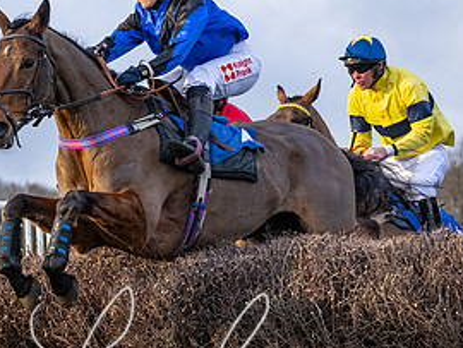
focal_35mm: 225
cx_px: 218
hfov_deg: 8.8
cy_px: 194
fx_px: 3012
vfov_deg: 6.6
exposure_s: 1/2500
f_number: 2.8
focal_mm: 70
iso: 800
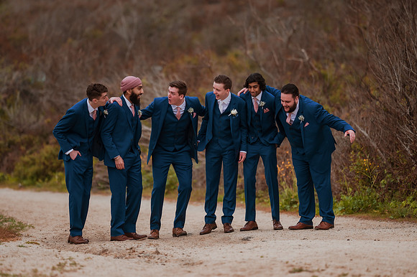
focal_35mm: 139
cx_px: 208
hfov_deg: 14.7
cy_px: 138
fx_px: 1611
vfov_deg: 9.8
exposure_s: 1/3200
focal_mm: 135
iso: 400
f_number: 1.8
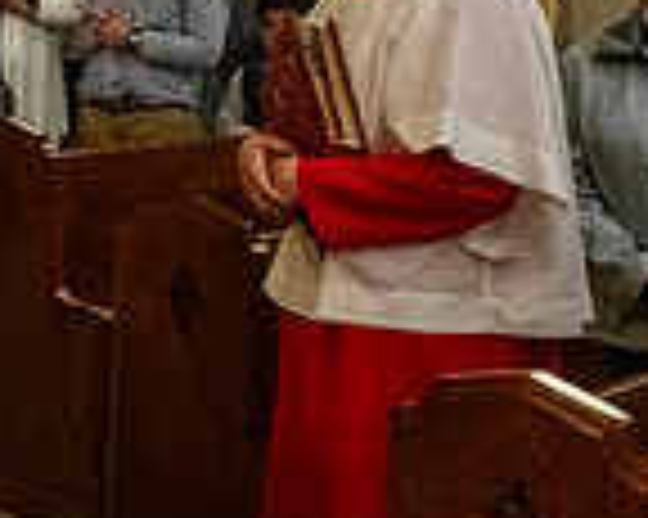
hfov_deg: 17.1
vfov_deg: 16.2
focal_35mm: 91
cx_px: -540
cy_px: -92
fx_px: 1744
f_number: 6.3
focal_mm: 24
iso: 5000
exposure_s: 1/60
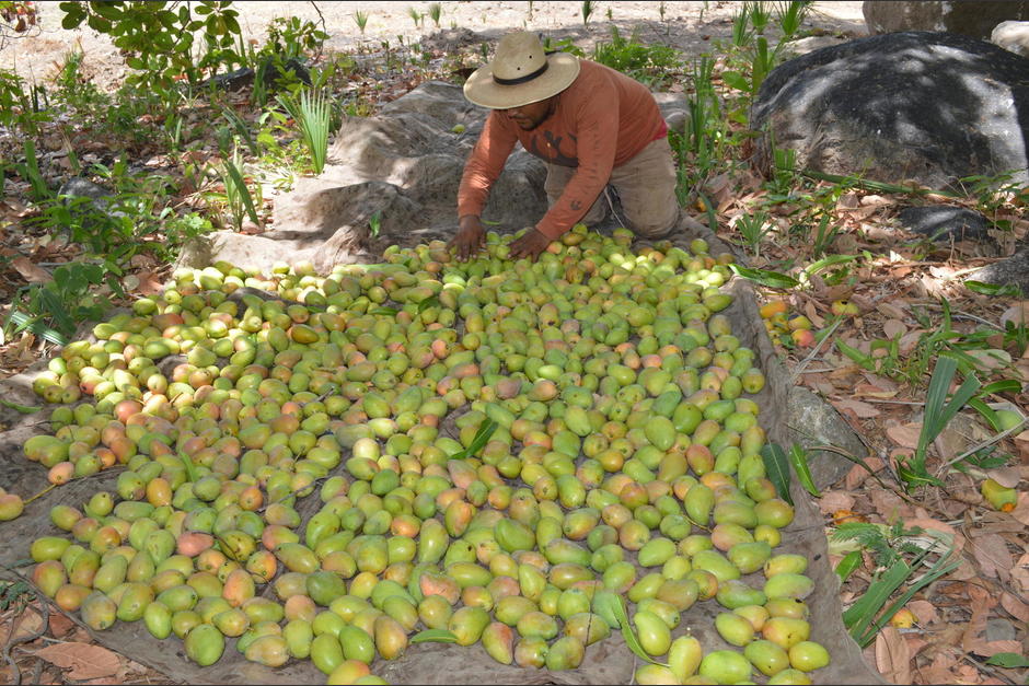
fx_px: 943
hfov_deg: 57.2
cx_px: 514
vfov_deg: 40.0
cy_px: 343
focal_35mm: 33
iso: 200
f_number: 9
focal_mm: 22
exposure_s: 1/125
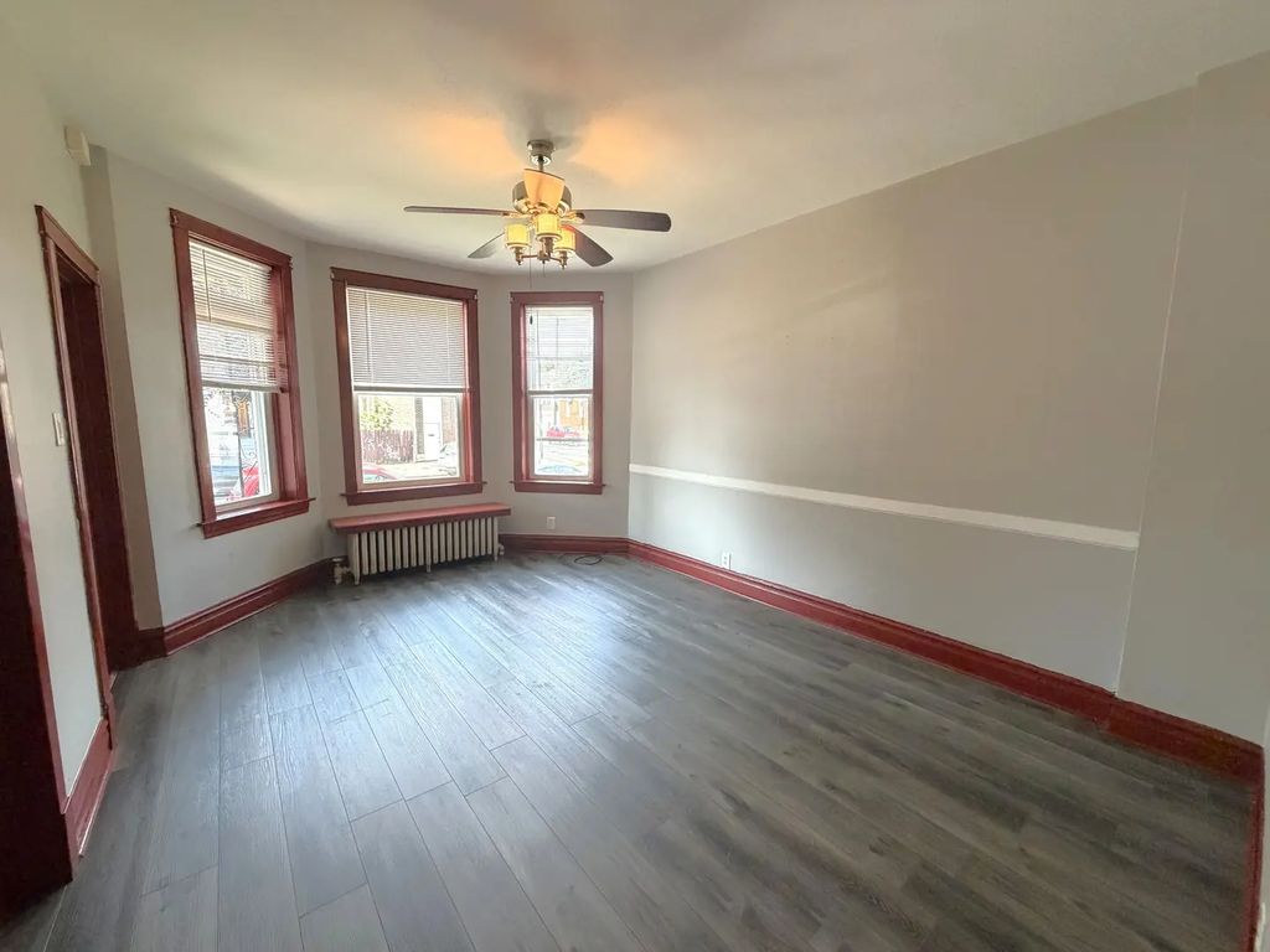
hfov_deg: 102.1
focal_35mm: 14
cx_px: 635
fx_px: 514
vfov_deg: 85.7
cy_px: 476
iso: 250
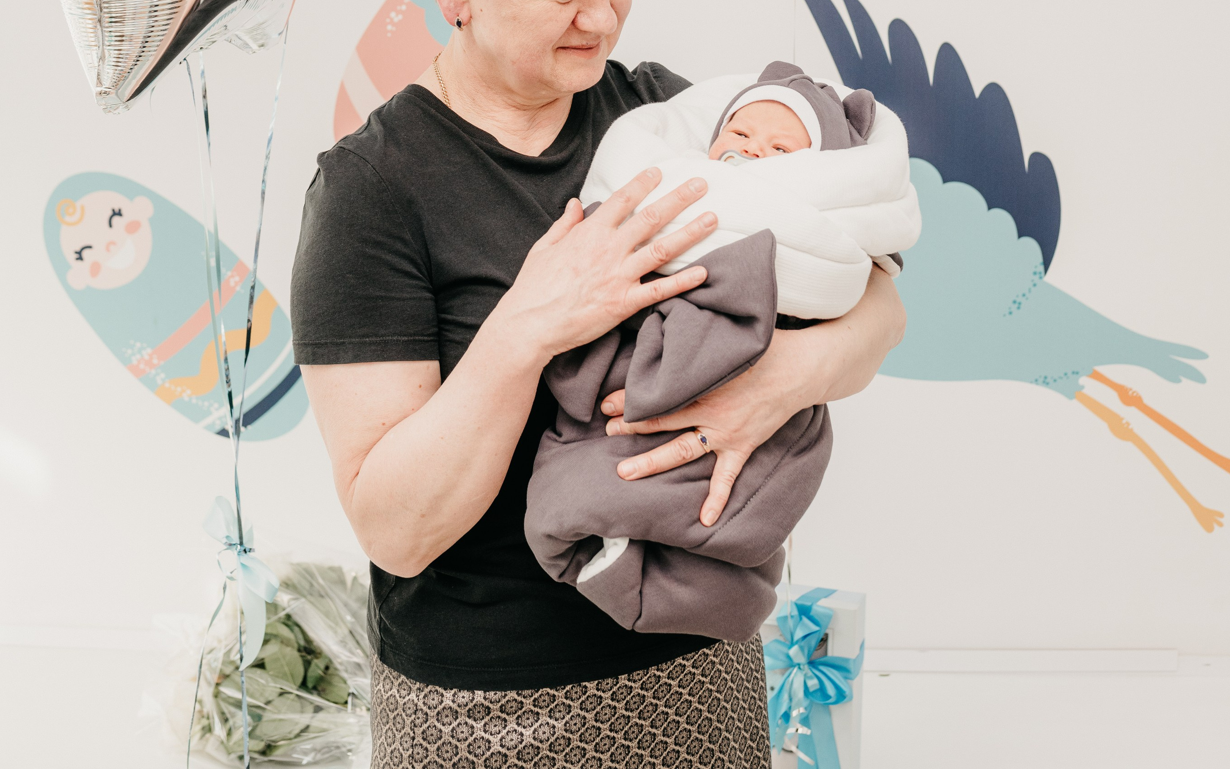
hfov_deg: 37.5
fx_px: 1810
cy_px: -46
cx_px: 612
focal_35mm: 54
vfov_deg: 22.8
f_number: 4
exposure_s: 1/160
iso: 320
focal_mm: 35
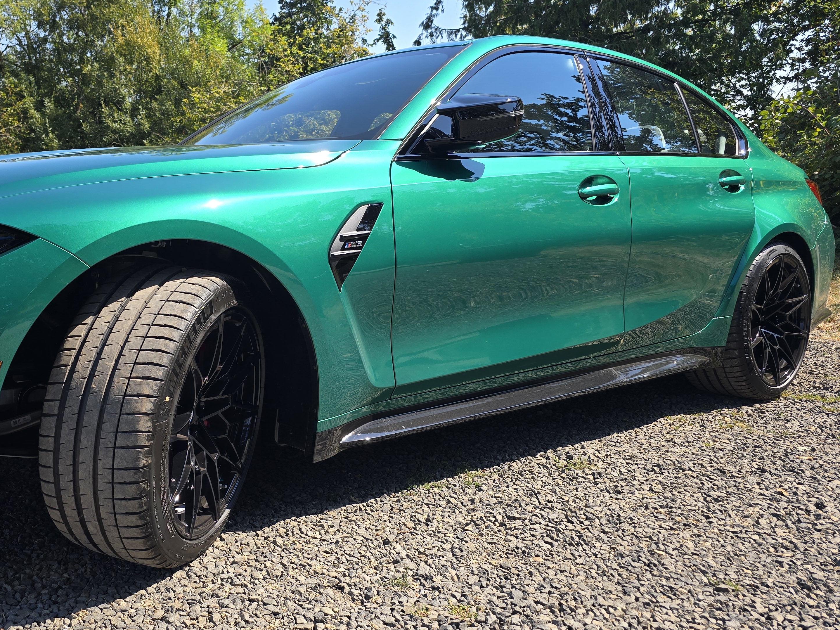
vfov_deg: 44.2
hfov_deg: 55.2
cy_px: 318
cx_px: 256
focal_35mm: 32
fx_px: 776
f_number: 1.7
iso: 12
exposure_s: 1/388
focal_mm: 6.3
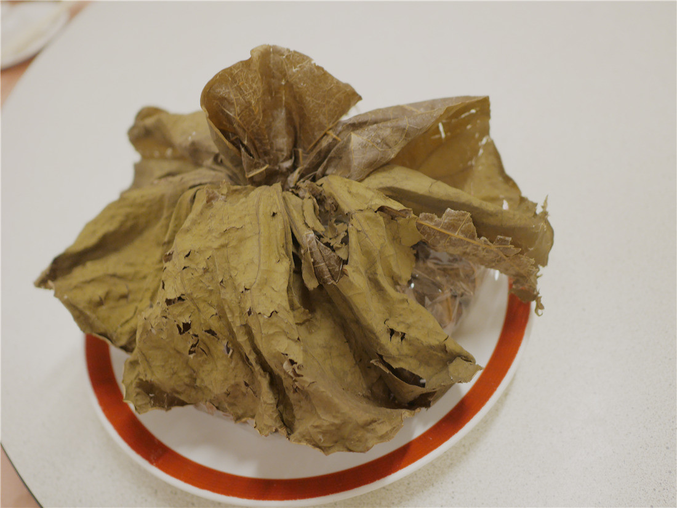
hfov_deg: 60.0
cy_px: 254
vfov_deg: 46.8
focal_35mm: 30
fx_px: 587
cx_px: 338
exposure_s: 1/60
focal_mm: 15
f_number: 1.7
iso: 400
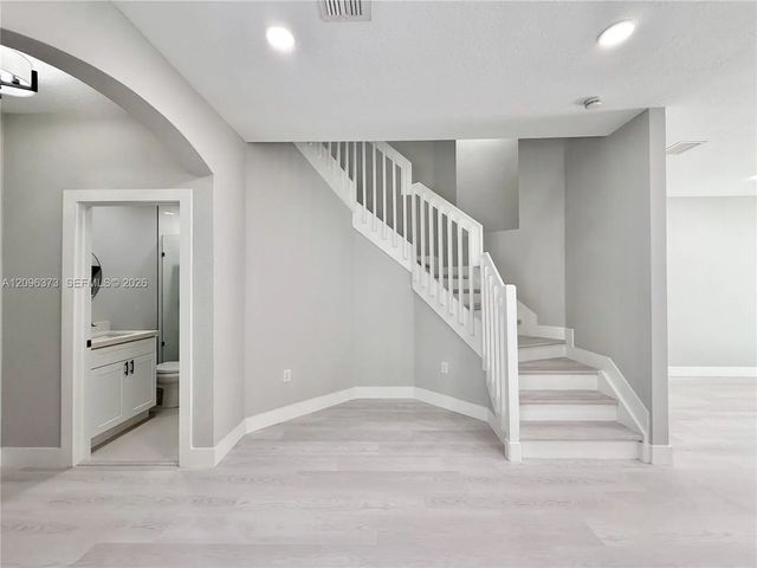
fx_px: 306
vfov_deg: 85.7
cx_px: 378
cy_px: 284
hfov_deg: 102.1
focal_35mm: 14
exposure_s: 1/120
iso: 100
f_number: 2.2
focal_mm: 2.22
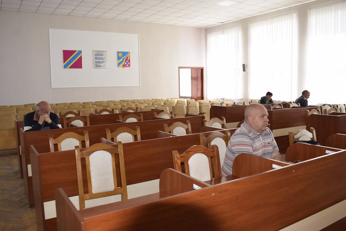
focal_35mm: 30
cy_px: 116
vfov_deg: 43.7
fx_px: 288
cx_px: 173
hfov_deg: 61.9
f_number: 5.6
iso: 280
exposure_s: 1/125
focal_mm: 20
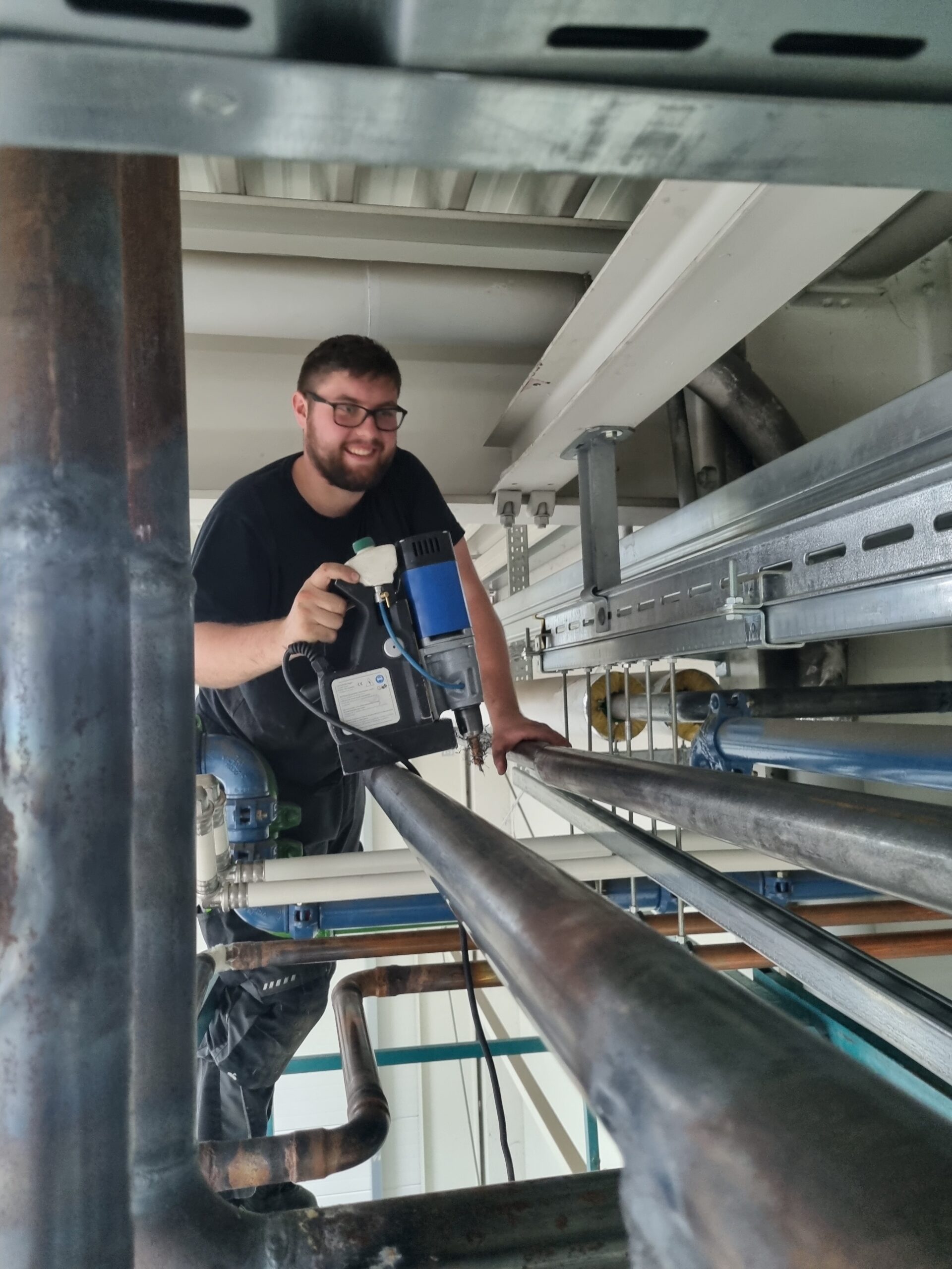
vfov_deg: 67.3
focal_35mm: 26
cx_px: 476
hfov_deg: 53.1
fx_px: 953
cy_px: 634
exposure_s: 1/25
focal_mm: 5.4
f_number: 1.8
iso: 640
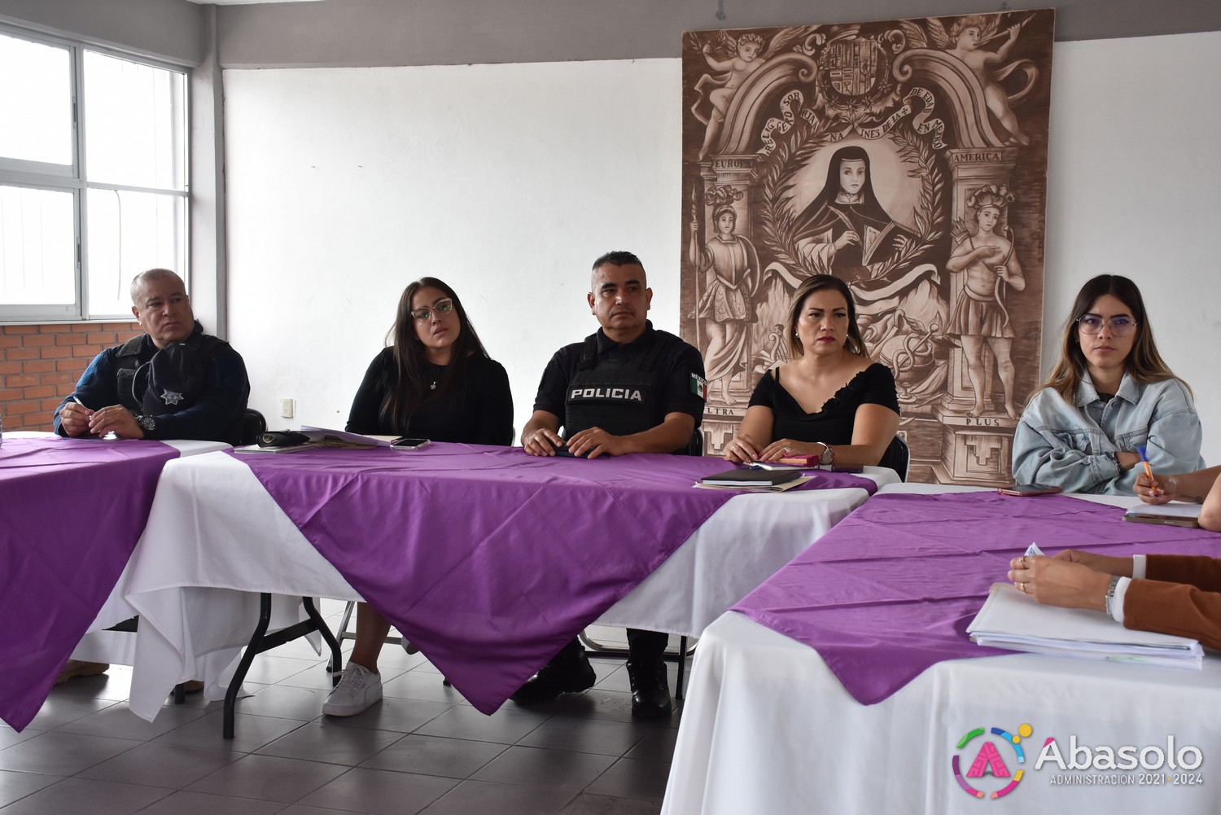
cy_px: 408
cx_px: 610
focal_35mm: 45
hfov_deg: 43.6
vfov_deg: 29.9
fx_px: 1527
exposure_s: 1/100
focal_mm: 30
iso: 640
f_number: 7.1
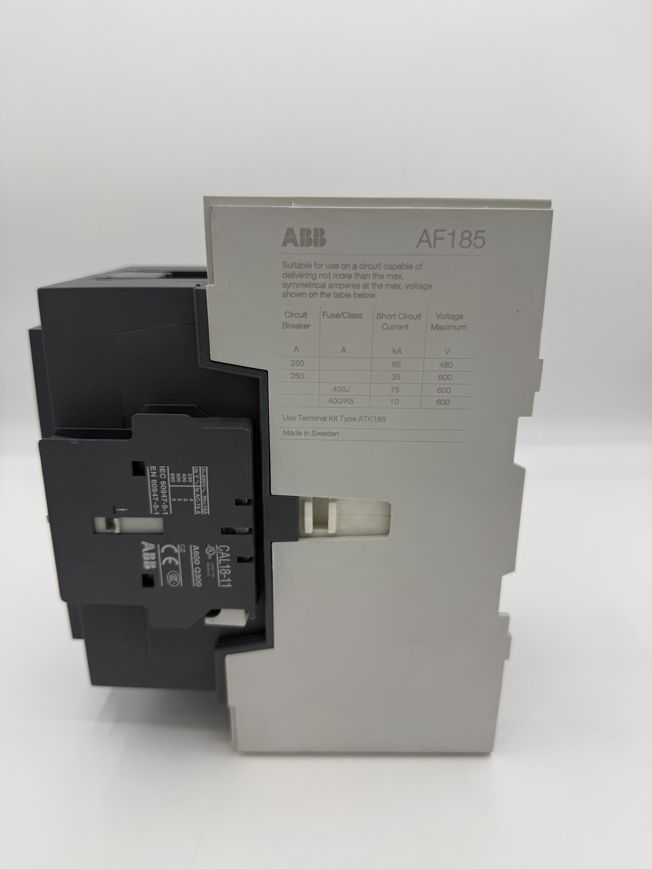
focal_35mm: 24
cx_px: 326
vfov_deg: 71.6
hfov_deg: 56.8
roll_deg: -0.3
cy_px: 434
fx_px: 603
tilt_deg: -18.2
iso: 80
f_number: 1.78
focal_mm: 6.76
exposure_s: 1/567
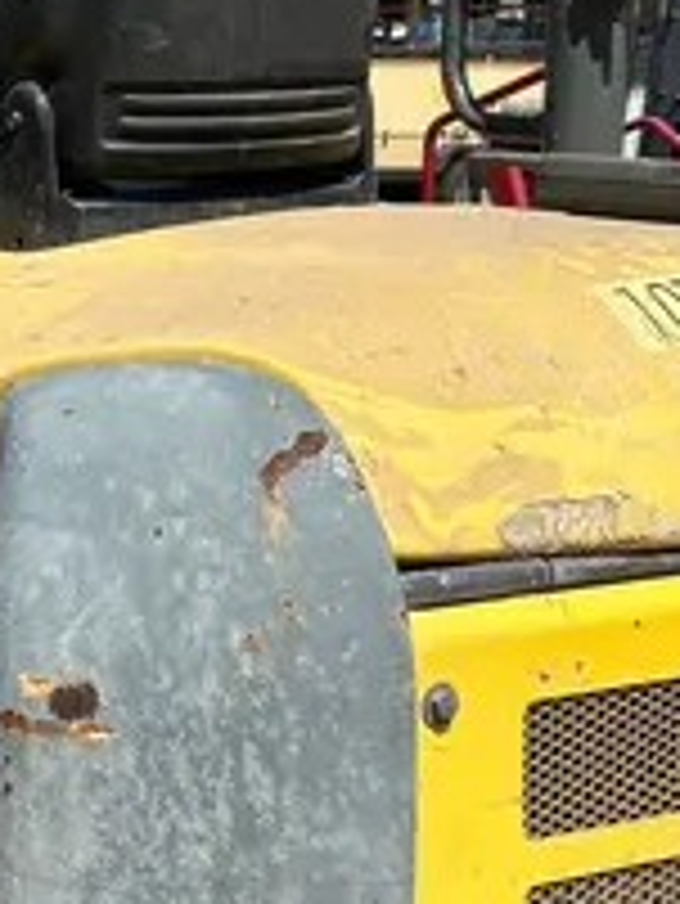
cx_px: -149
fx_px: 2486
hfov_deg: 15.0
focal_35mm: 95
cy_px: 286
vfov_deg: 20.6
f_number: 1.5
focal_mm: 5.7
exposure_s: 1/5587
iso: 50
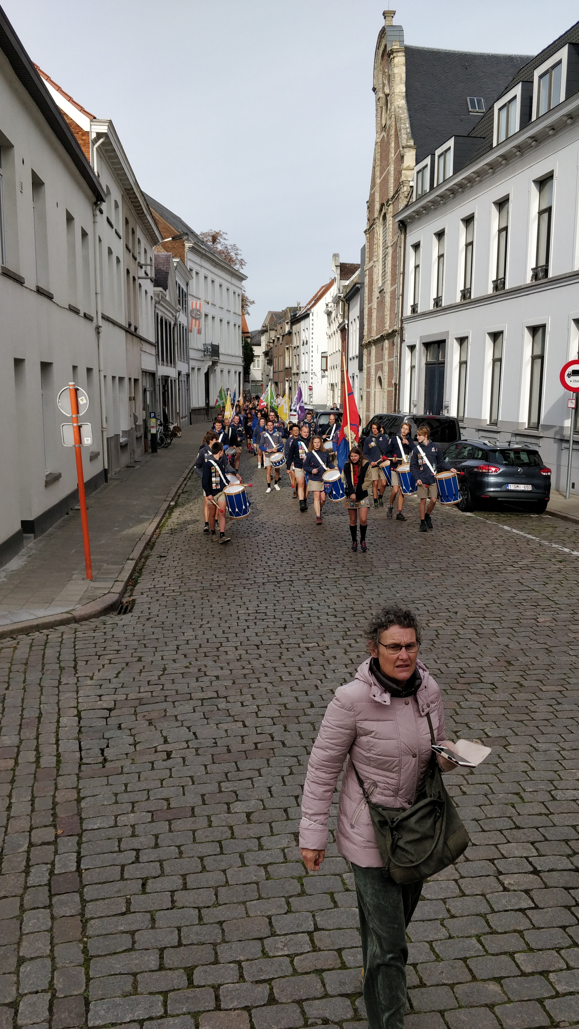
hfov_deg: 42.9
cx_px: 279
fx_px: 737
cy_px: 530
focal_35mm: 27
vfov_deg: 69.8
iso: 125
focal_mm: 4.1
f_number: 1.7
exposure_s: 1/1062
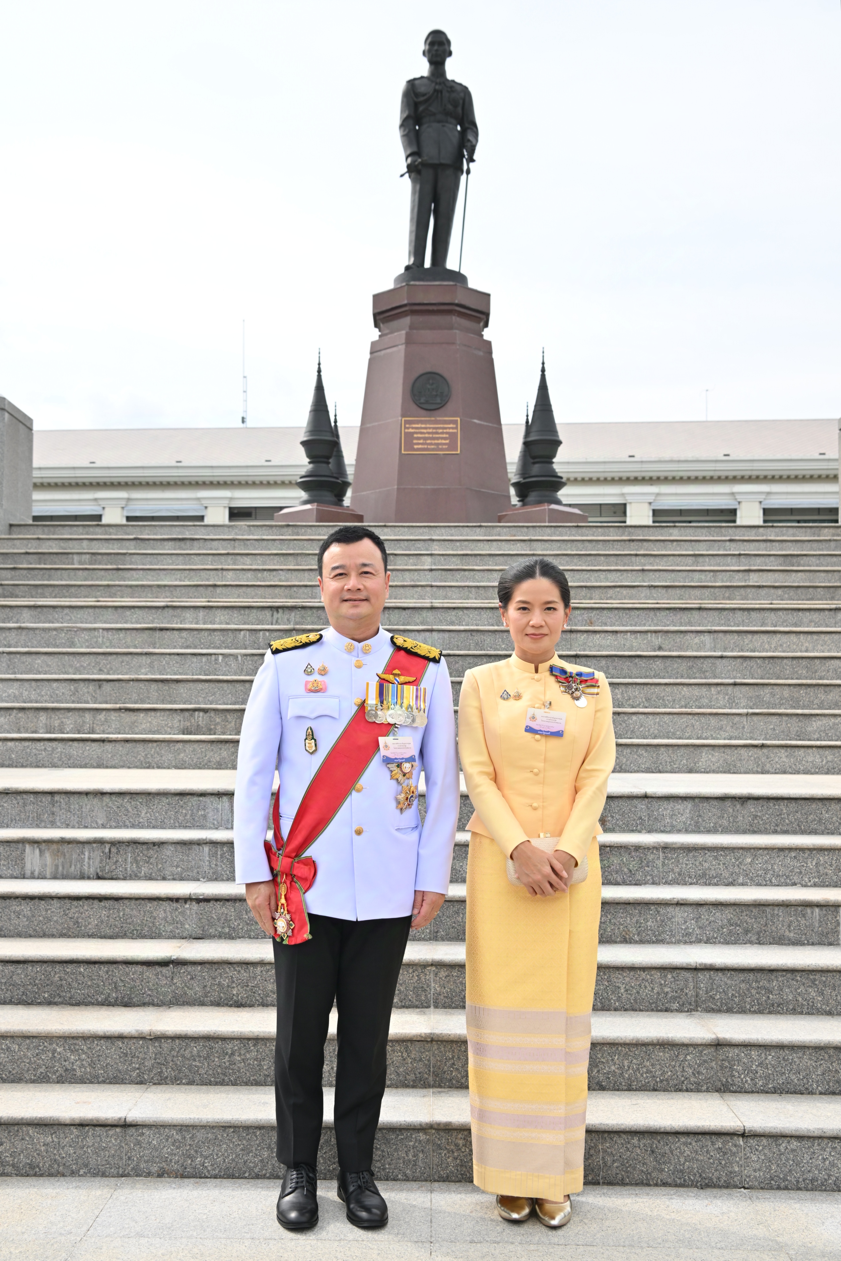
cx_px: 420
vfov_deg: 53.1
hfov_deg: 36.9
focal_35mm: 36
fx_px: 1261
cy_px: 630
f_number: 7.1
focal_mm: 36
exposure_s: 1/200
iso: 100
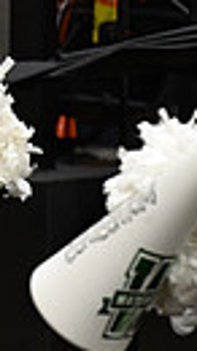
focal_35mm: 1155
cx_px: -475
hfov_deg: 1.0
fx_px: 10740
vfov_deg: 1.9
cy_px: 23
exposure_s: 1/800
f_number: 2.8
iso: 4000
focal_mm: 165
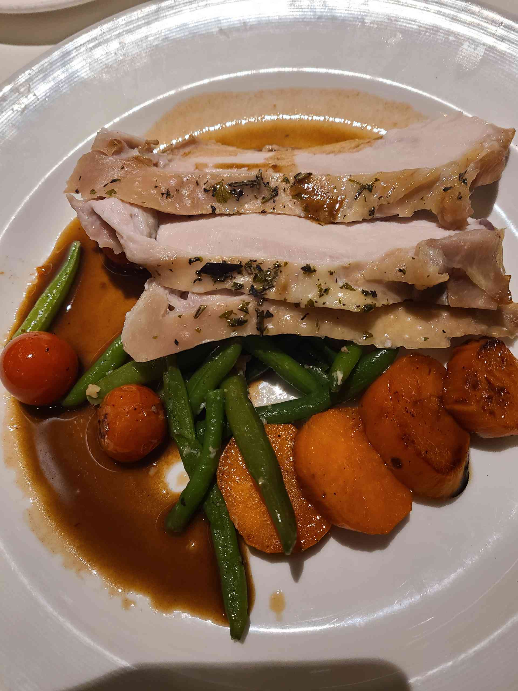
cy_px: 346
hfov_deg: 53.1
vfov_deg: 67.3
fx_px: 519
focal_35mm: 26
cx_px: 259
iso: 400
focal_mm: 5.4
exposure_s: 1/40
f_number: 1.8
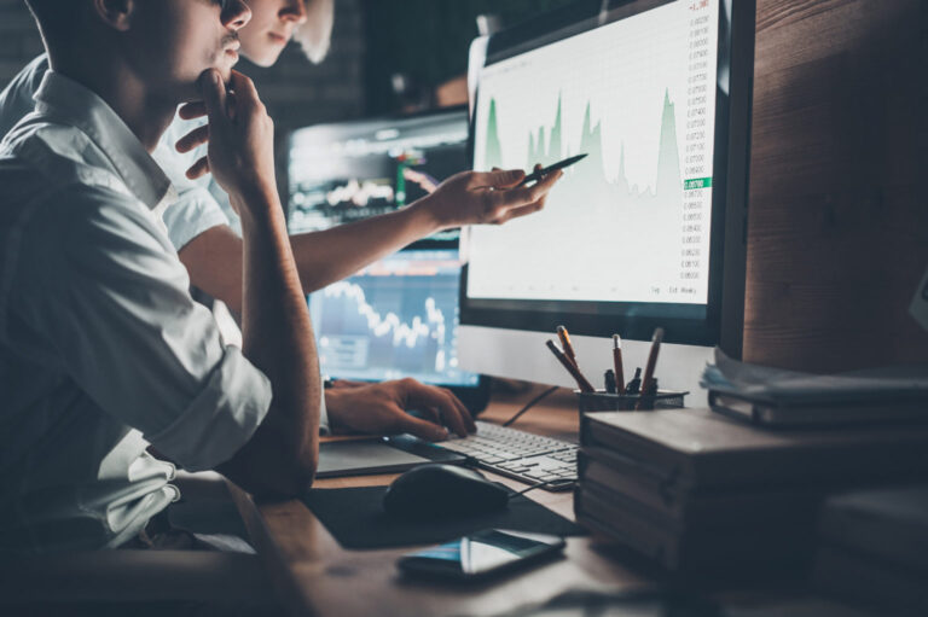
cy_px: 308
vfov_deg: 27.0
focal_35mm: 50
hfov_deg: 39.6
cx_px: 464
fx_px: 1288
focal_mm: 50
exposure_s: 1/20
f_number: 2.2
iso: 320
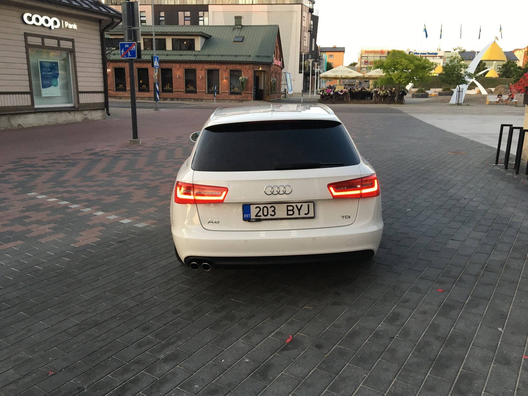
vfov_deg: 48.2
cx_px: 264
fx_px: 442
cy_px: 198
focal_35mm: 29
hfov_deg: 61.7
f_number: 2.2
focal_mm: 4.15
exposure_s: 1/33
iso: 32
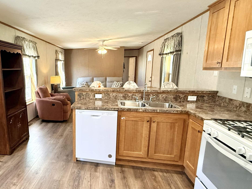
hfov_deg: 70.0
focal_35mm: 23
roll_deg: +1.8
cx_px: 69
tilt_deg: -10.0
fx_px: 167
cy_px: 99
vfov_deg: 58.8
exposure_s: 1/120
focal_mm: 2.22
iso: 500
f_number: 2.2
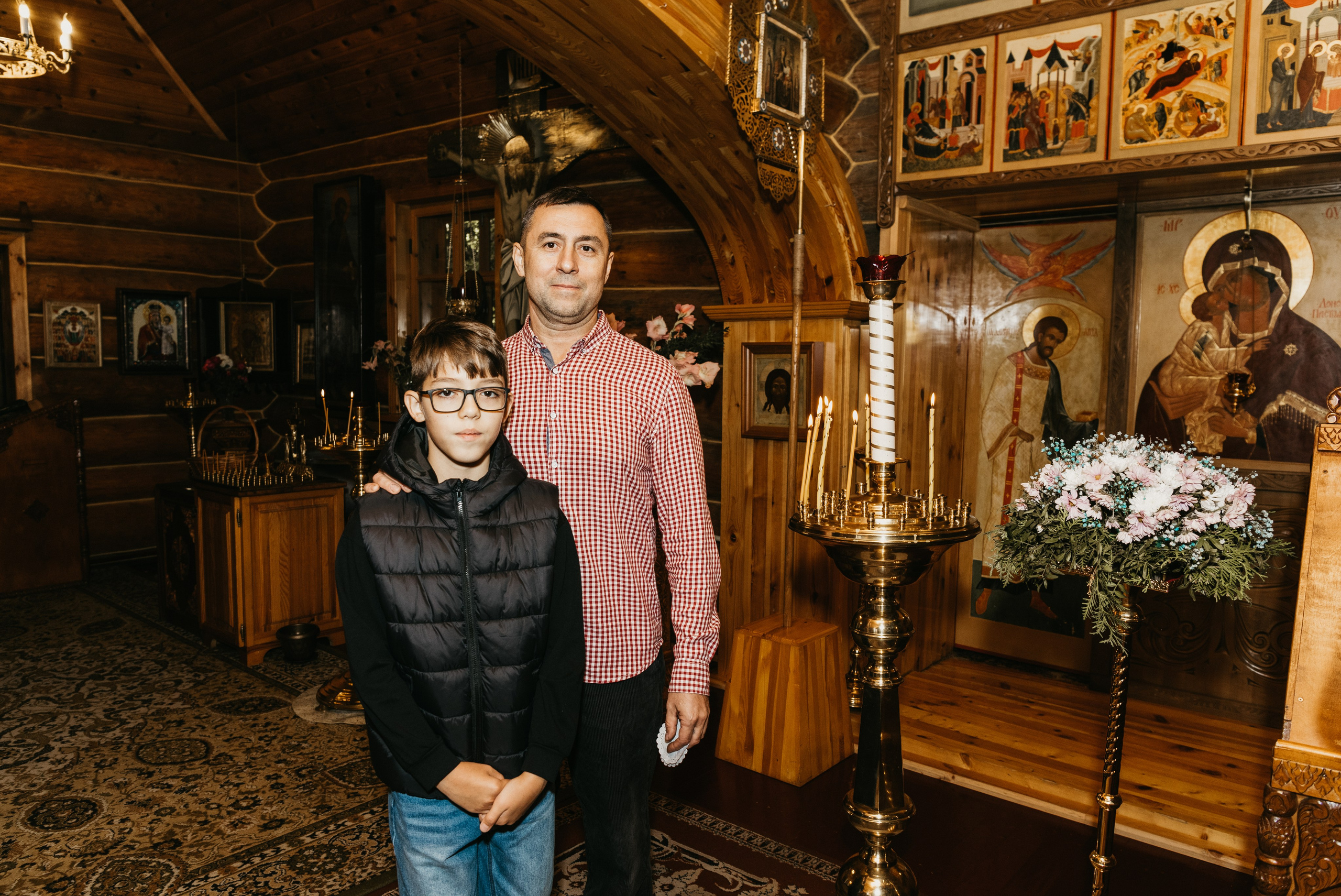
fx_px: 921
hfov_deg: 72.1
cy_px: 459
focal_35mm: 25
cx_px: 652
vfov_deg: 51.9
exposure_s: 1/160
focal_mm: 24
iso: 400
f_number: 5
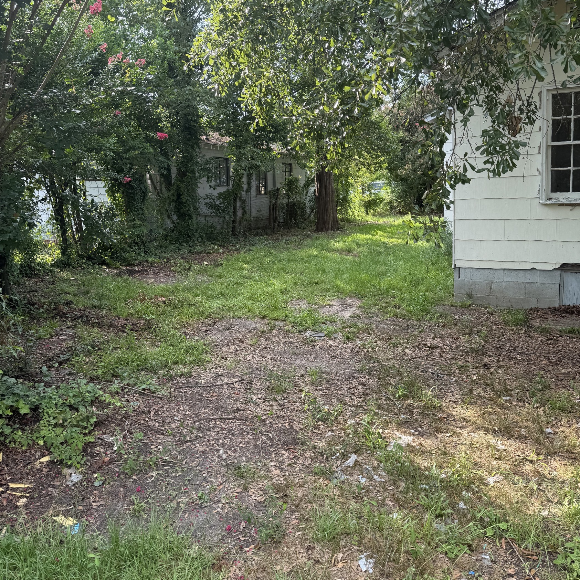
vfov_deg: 55.3
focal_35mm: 29
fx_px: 550
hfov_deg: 55.6
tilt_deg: -3.1
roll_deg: -2.2
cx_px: 283
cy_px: 241
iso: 80
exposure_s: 1/547
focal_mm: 6.76
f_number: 1.78
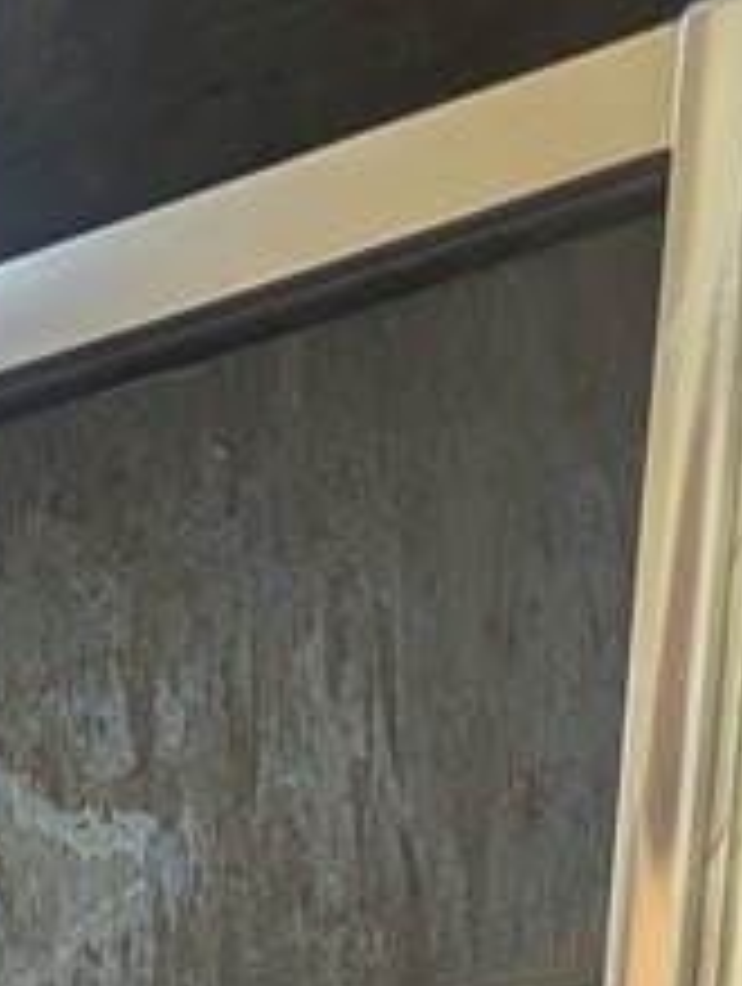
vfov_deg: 19.7
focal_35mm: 56
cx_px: -492
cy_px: 1940
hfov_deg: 20.6
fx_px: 1596
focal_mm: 2.23
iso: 47
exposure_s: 1/23.9
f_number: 1.95
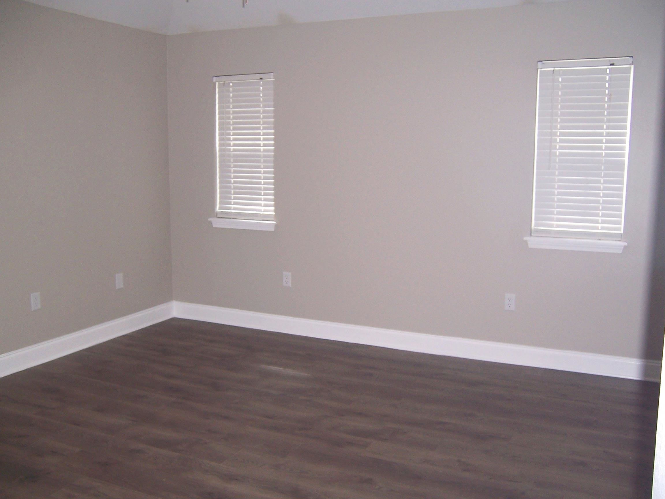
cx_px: 332
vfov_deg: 42.9
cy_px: 250
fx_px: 634
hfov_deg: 55.4
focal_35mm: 33
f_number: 2.8
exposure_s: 1/60
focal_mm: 5.5
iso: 80
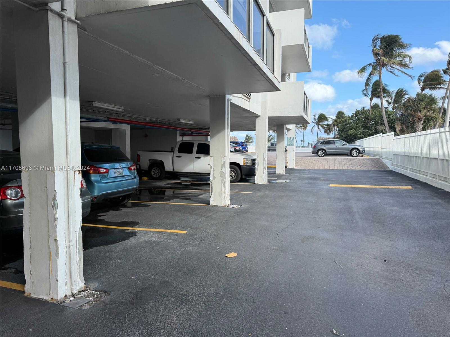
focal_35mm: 24
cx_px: 225
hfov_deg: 71.6
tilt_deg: -3.7
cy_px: 168
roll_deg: -0.1
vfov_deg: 56.8
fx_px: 312
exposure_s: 1/2110
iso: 100
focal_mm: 6.76
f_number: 1.78
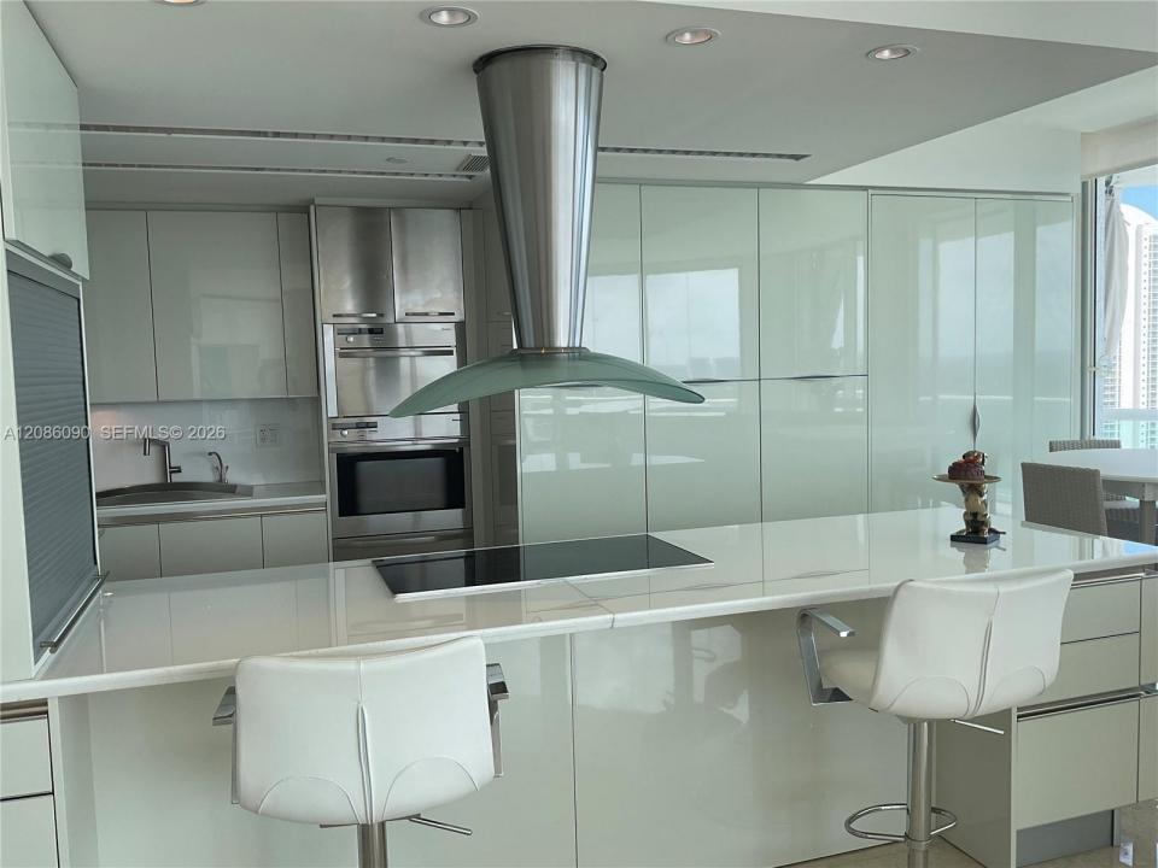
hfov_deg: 61.7
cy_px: 434
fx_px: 970
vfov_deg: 48.2
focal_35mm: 29
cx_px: 579
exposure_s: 1/228
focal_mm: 3
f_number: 1.8
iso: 16
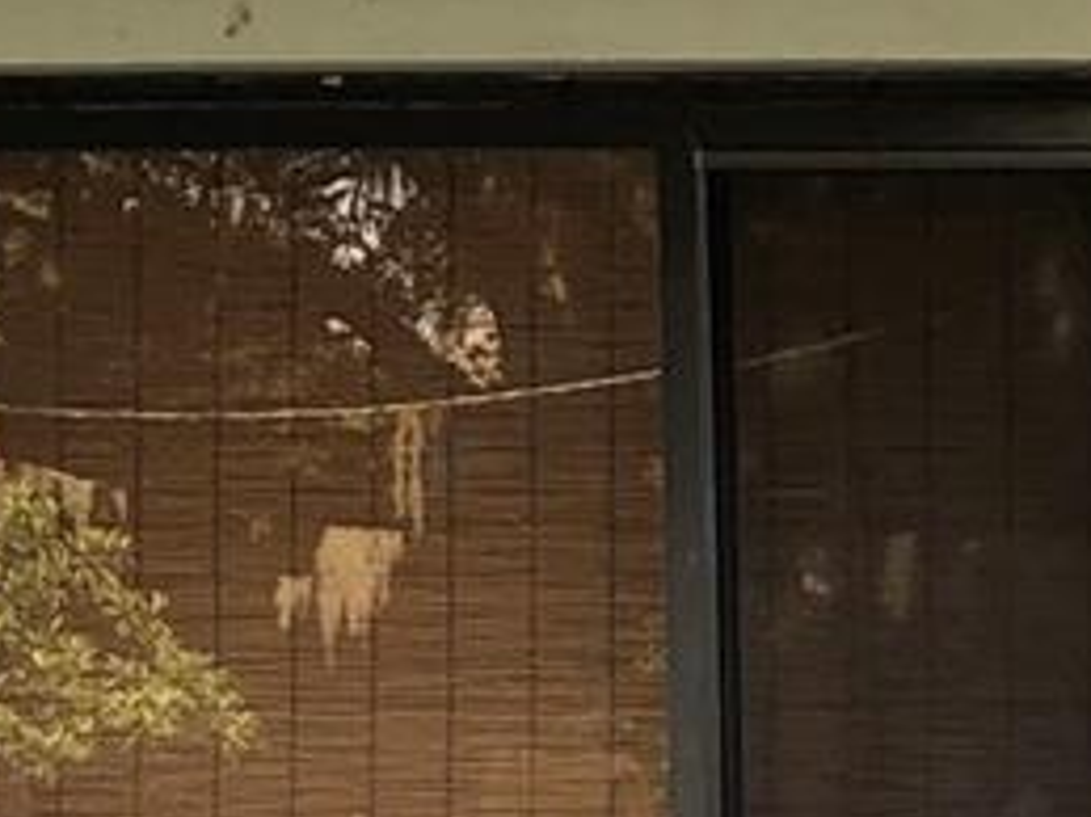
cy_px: 1087
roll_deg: +1.2
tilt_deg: -1.8
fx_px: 5450
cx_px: 1963
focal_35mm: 173
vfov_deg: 8.4
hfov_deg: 10.7
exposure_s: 1/203
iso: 20
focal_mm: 3.99
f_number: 1.8
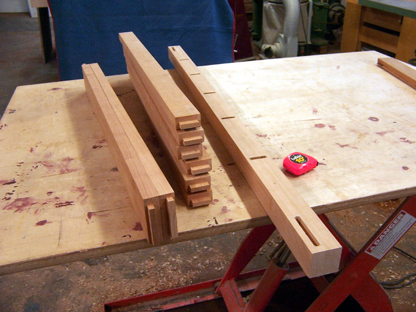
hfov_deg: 55.4
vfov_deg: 42.9
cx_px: 208
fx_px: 397
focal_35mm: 33
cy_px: 156
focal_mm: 5.5
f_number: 3.4
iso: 140
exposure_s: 1/20
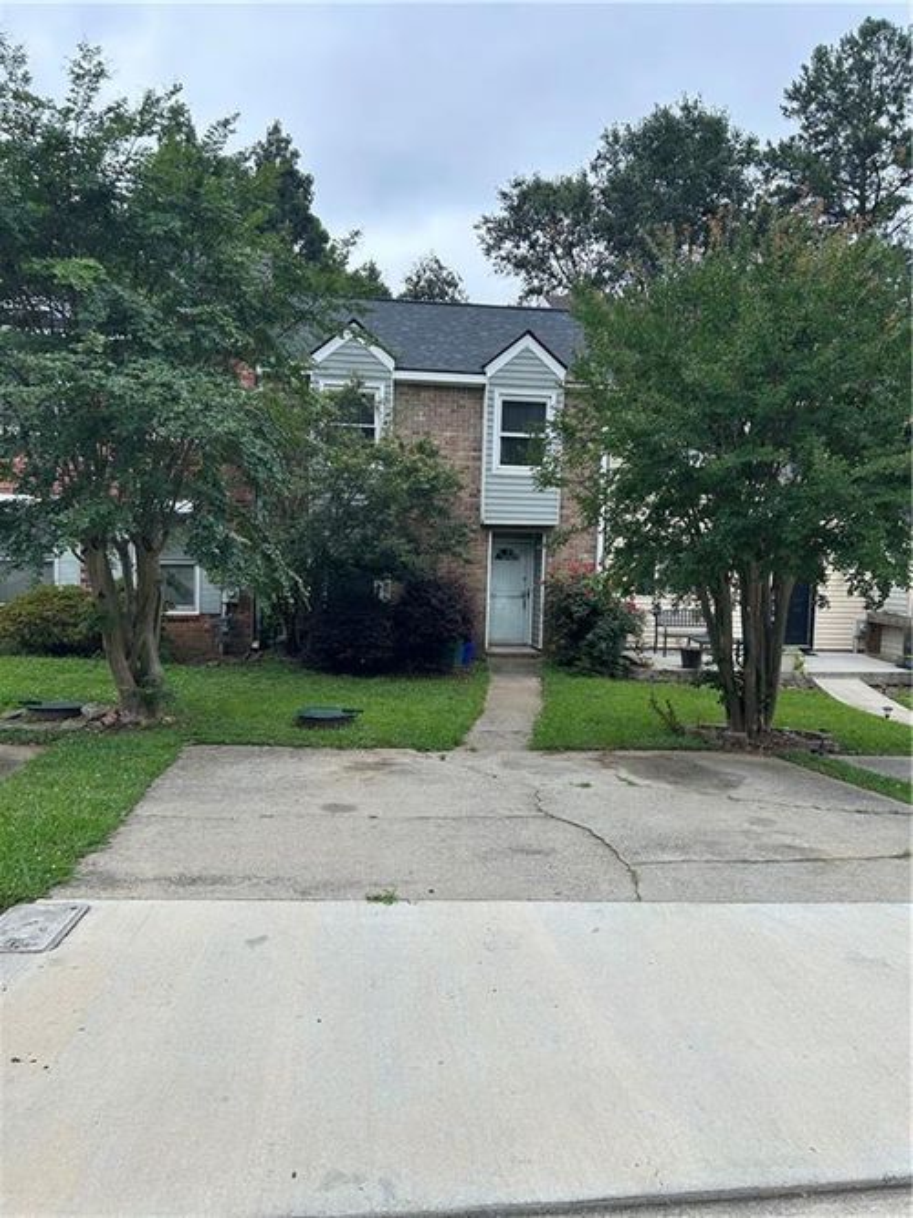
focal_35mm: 26
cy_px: 609
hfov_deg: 53.0
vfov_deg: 67.3
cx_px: 456
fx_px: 915
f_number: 1.5
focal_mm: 5.7
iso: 50
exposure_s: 1/1449
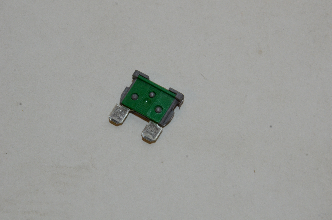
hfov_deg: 13.1
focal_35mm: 158
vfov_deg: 8.7
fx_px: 1449
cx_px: 166
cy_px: 110
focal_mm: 105
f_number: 20
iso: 1250
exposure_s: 1/50
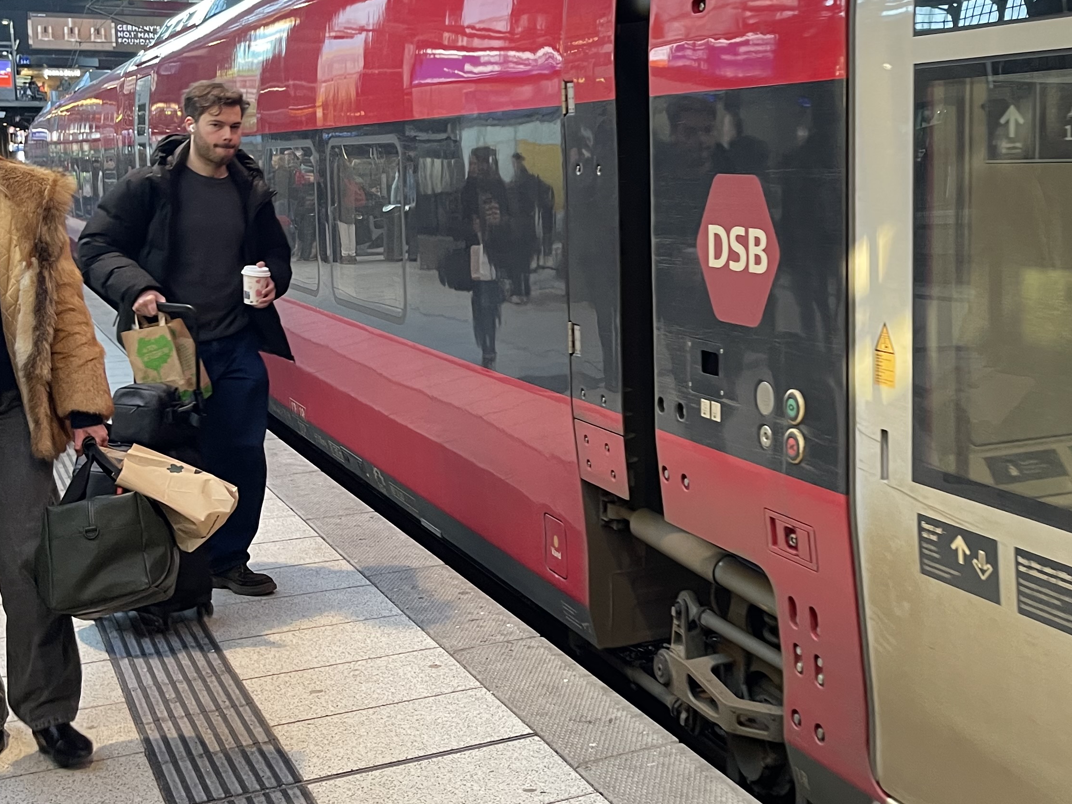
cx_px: 768
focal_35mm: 45
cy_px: 321
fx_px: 1394
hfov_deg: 41.2
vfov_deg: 32.1
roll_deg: +0.4
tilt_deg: -7.4
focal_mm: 5.1
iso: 160
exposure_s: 1/50
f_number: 1.6
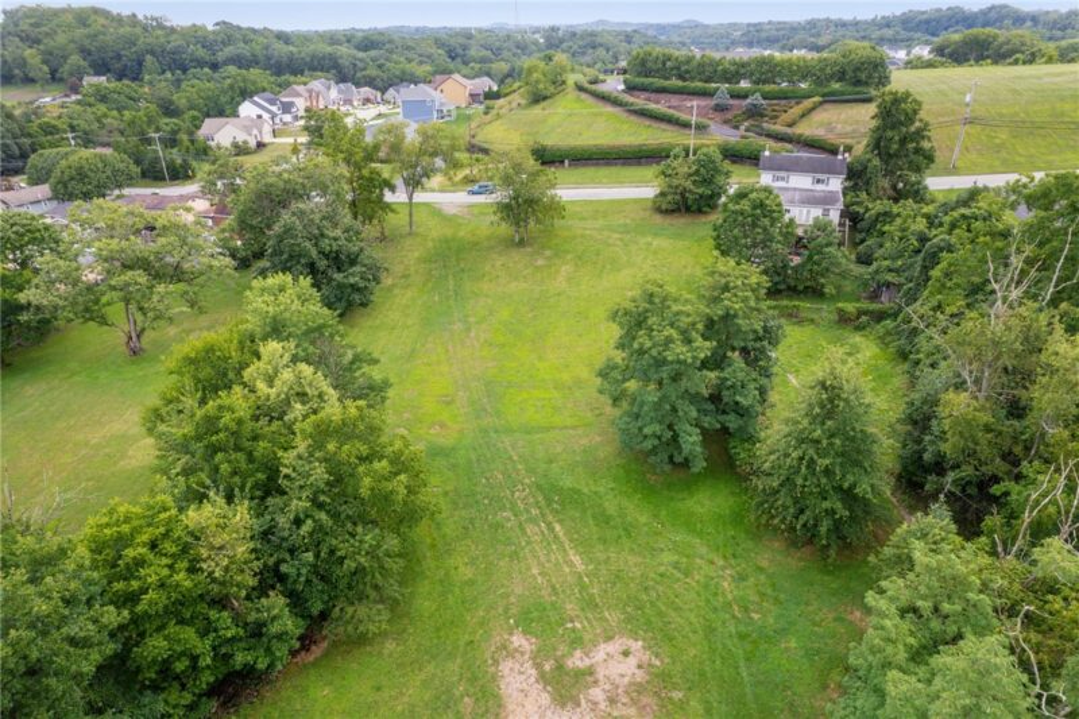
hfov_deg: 78.6
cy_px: 360
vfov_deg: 57.2
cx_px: 540
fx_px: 659
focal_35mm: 22
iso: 100
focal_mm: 8.38
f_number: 2.8
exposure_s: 1/400
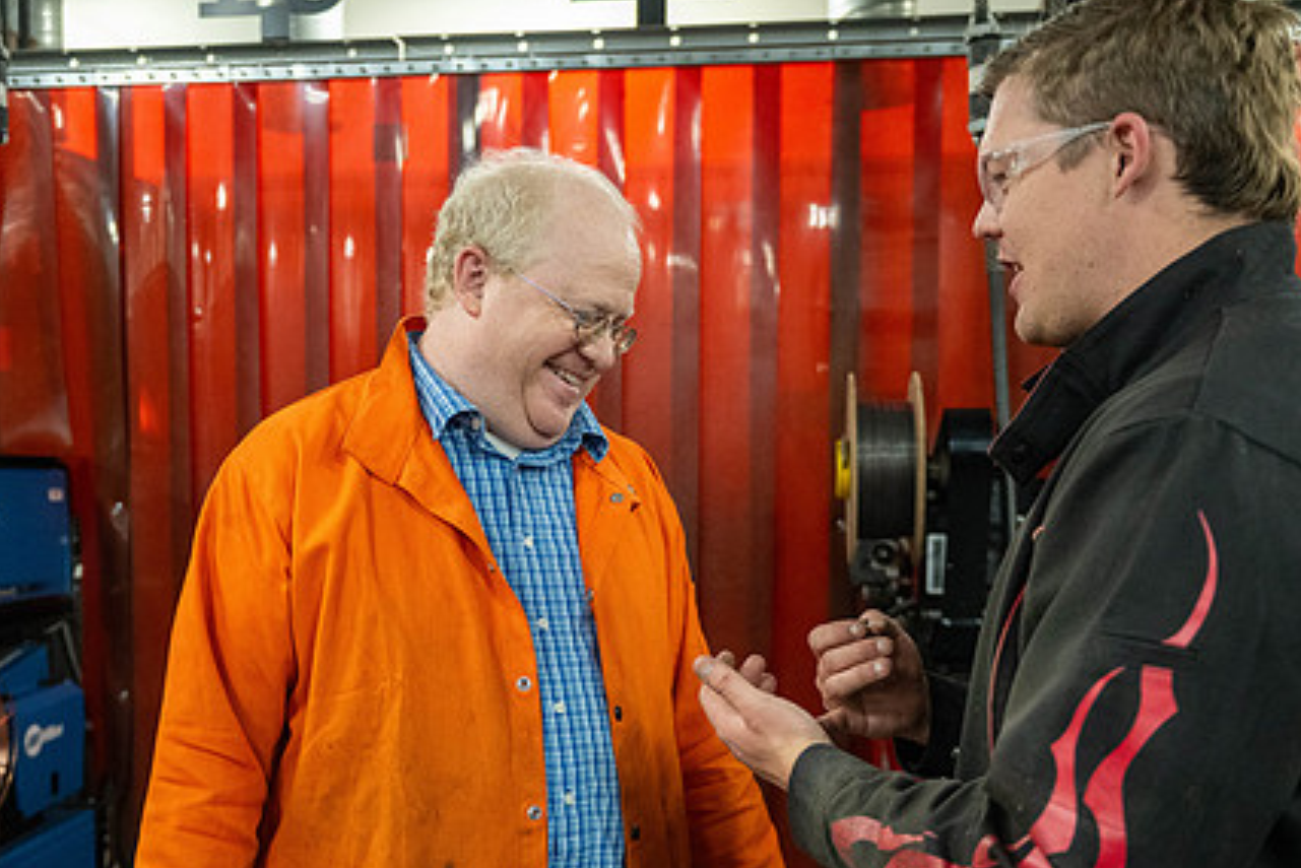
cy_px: 547
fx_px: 1374
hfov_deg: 50.6
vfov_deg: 34.9
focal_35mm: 38
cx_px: 579
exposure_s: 1/640
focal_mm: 28
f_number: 2.8
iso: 2500
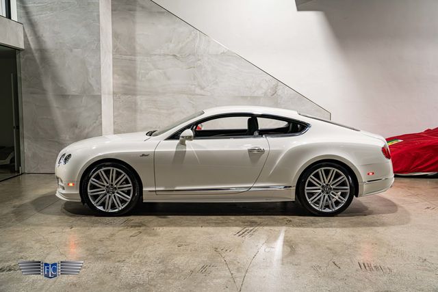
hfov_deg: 57.2
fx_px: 402
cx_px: 219
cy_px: 146
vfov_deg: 40.0
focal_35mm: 33
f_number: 4
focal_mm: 33
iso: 1000
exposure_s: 1/60
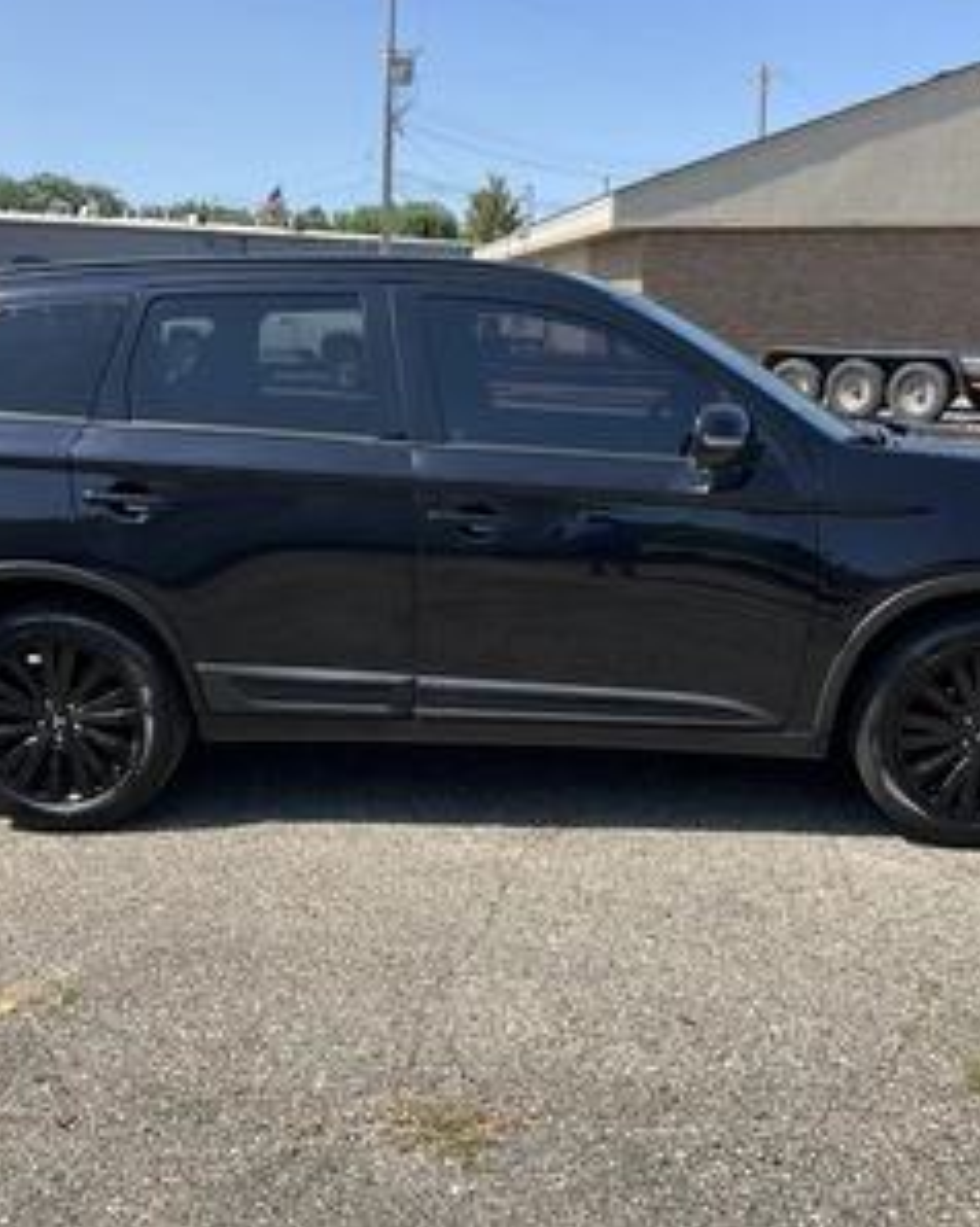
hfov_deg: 39.1
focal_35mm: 38
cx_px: 511
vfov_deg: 48.0
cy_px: 614
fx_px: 1379
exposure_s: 1/1250
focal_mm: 3
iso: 25
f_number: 1.8
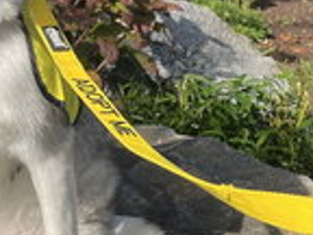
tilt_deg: -10.5
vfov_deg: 16.3
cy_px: 64
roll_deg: -1.6
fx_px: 814
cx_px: -20
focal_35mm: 90
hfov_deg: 20.9
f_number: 1.6
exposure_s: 1/2755
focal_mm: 5.1
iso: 50
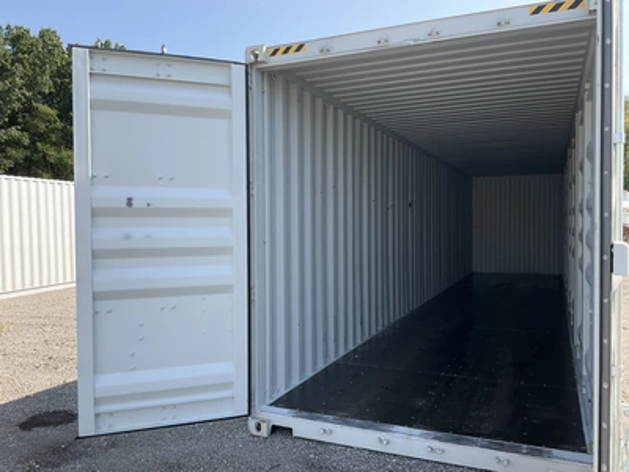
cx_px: 314
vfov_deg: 48.2
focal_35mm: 29
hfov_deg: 61.7
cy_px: 236
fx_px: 527
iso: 25
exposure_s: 1/635
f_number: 1.8
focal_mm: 3
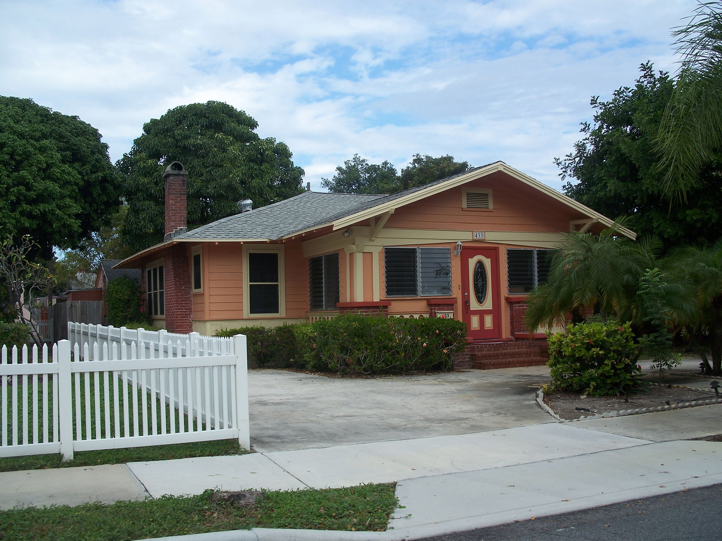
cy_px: 270
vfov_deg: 38.7
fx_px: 772
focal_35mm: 37
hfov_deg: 50.1
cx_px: 361
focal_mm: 7.8
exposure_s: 1/400
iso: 64
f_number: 4
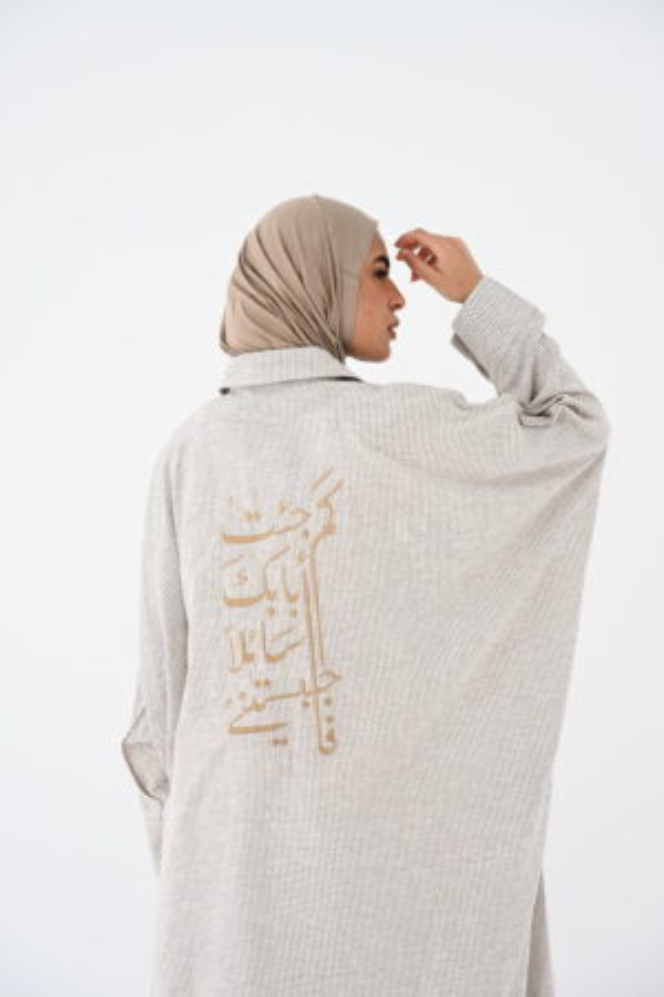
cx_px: 332
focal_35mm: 60
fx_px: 1660
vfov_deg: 33.4
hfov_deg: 22.6
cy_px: 498
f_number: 4
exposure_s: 1/500
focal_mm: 60
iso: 250
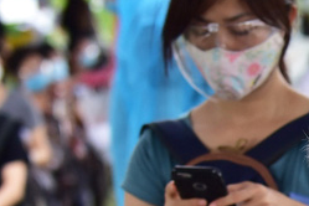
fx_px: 4214
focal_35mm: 491
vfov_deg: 2.8
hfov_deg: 4.2
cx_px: 552
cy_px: 319
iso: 1000
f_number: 5
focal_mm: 125
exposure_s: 1/1000
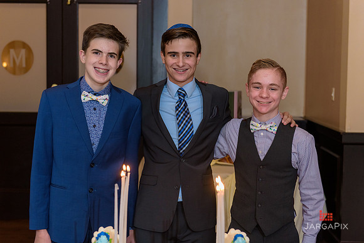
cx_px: 182
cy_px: 122
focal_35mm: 60
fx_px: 607
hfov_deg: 33.4
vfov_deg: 22.6
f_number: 3.2
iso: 1600
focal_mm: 60
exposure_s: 1/160
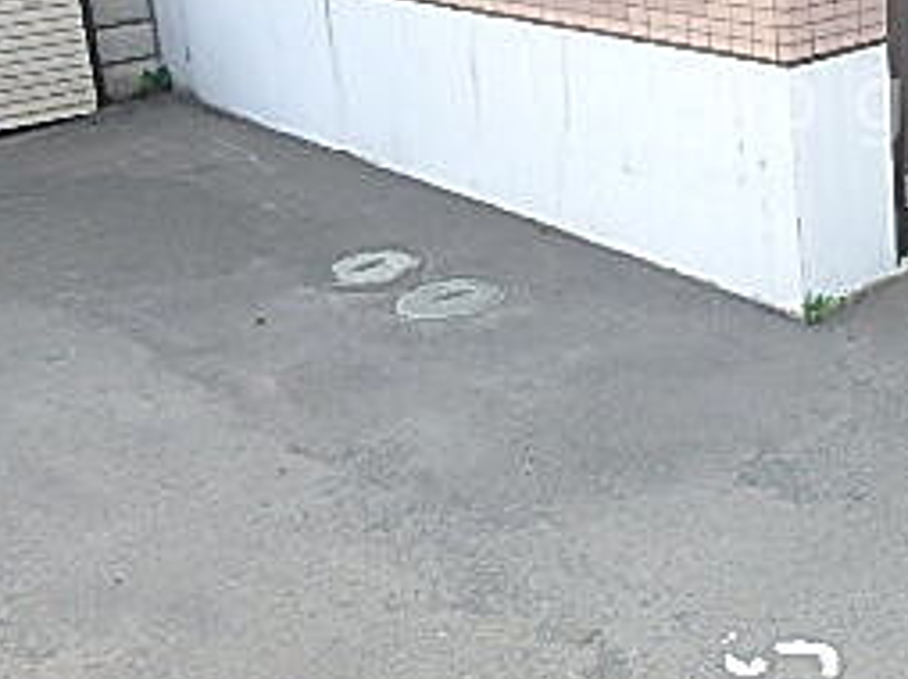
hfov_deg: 32.9
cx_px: 933
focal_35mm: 53
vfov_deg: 26.8
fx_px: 1389
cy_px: 104
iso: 125
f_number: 3.5
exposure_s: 1/80
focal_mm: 3.7
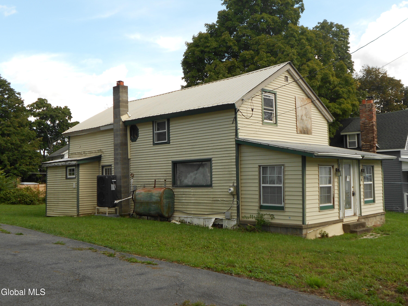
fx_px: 436
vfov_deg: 38.7
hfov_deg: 50.1
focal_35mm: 37
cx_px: 204
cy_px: 153
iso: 80
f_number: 3.9
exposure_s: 1/320
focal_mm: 6.7
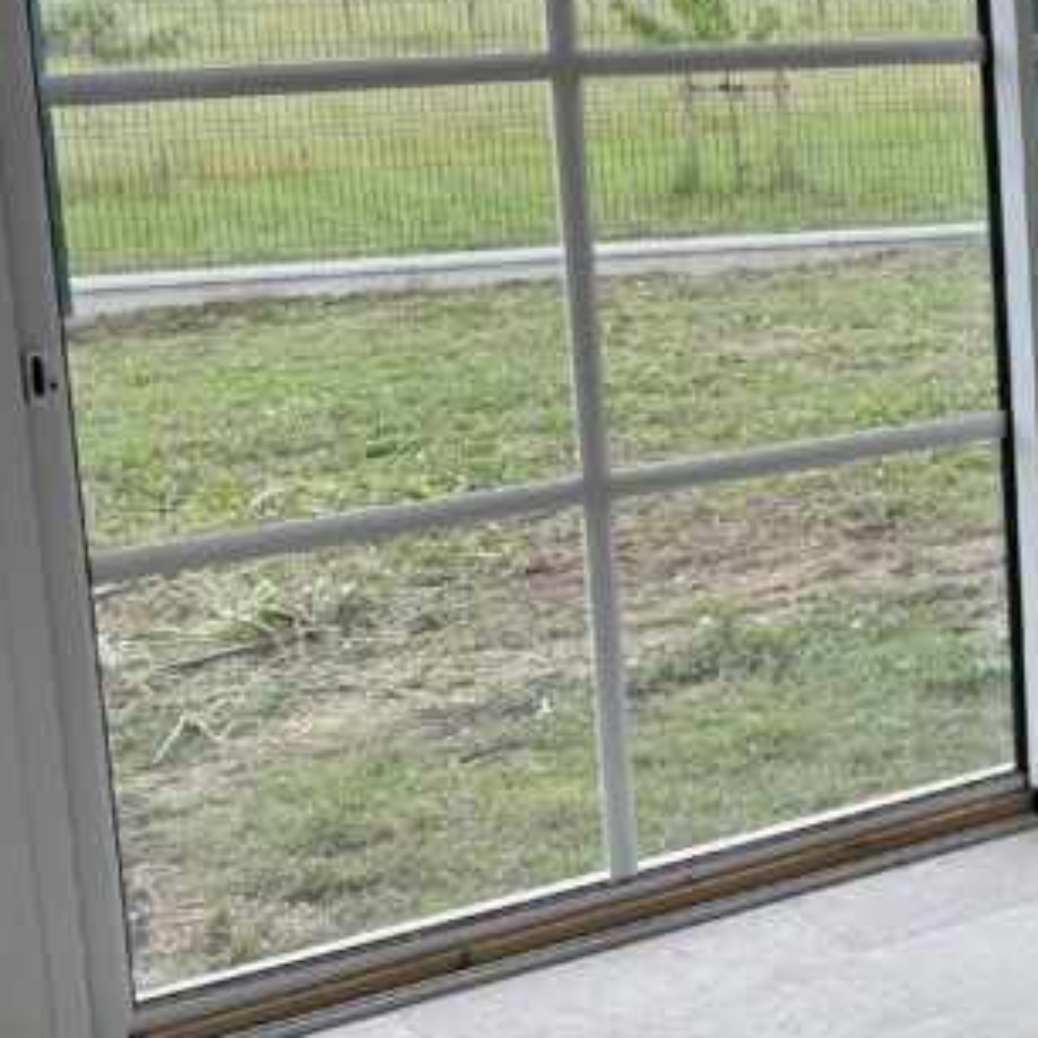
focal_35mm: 71
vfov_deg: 24.1
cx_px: 1560
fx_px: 2409
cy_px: 302
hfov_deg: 20.7
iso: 100
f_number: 1.78
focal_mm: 6.76
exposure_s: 1/909
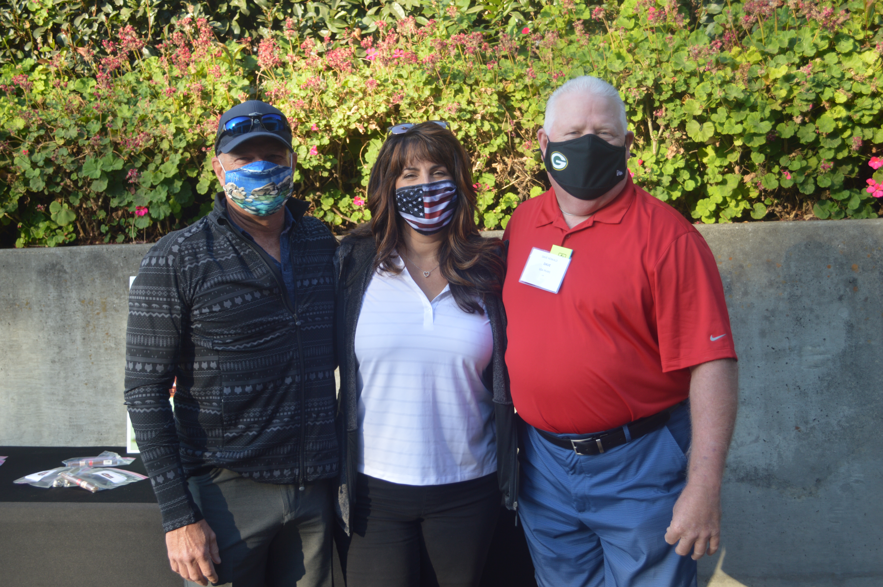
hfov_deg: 49.6
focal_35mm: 39
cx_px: 442
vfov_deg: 34.1
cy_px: 294
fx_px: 956
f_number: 4.2
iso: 100
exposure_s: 1/125
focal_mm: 26
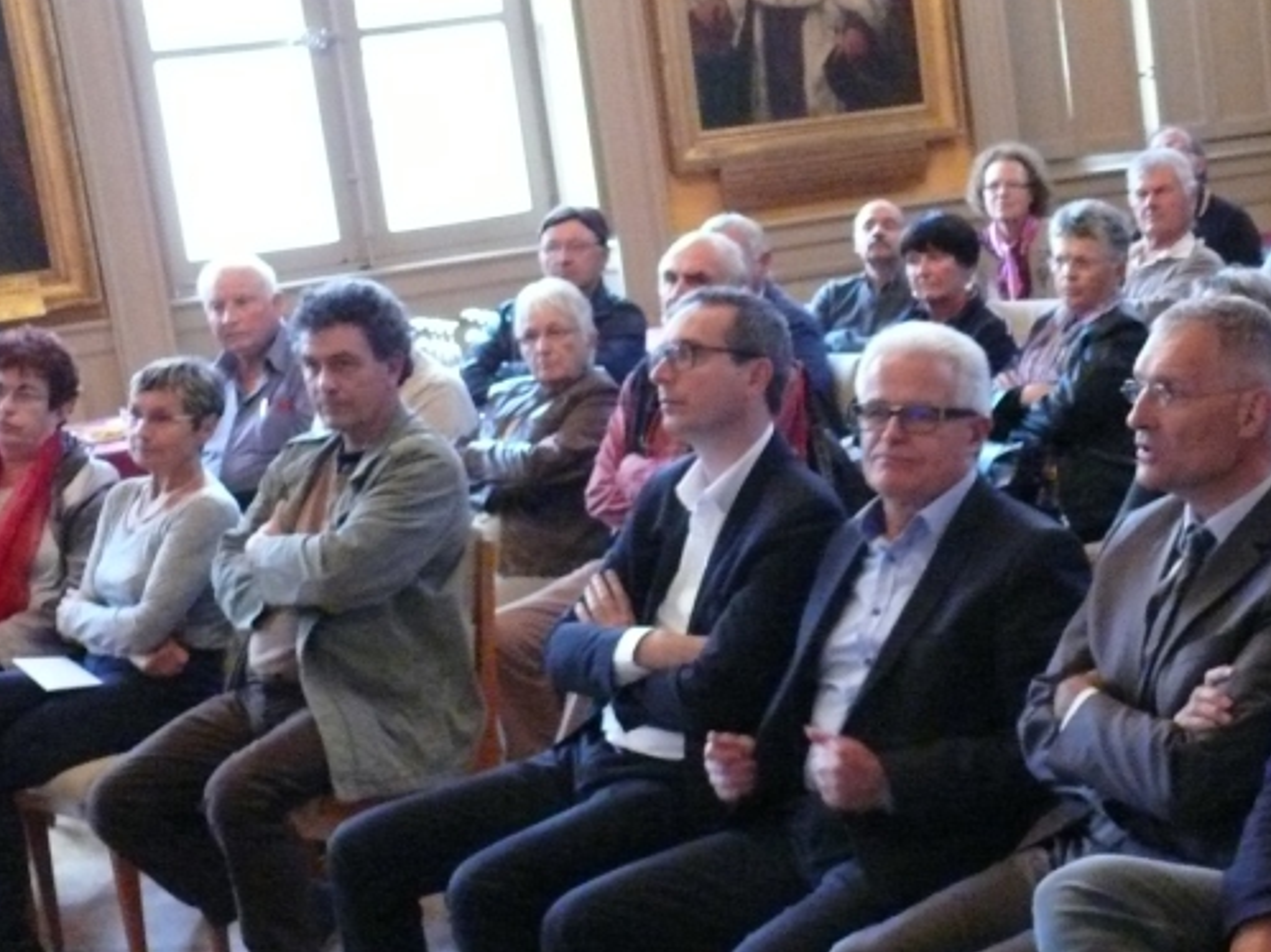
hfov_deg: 25.7
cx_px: 1276
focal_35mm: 72
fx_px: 2642
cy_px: 707
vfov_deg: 20.3
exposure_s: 1/25
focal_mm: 7.4
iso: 800
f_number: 2.8
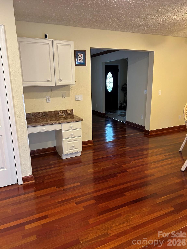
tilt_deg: -13.9
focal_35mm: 26
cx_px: 94
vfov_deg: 67.3
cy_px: 124
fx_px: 187
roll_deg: +0.2
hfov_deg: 53.1
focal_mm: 5.7
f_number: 1.5
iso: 200
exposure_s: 1/60
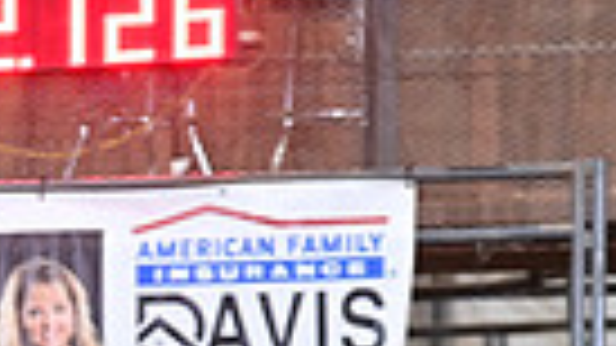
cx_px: -274
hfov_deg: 2.4
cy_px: 784
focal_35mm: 885
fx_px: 14453
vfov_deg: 1.4
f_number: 3.2
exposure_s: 1/250
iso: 1600
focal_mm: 200
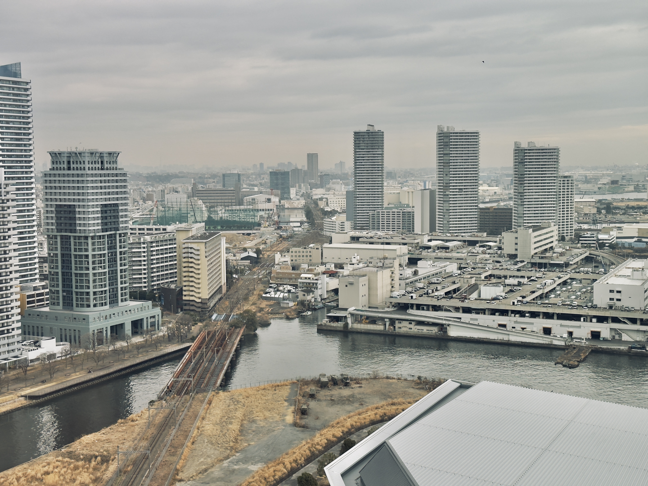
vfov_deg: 30.3
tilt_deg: -4.2
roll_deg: +0.5
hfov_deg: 39.7
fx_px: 899
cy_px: 243
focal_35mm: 48
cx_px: 324
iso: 80
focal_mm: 6.76
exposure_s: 1/1754
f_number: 1.78
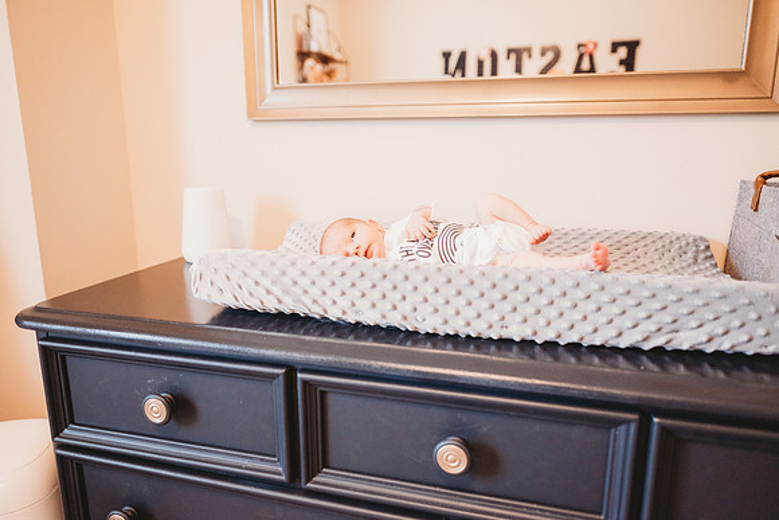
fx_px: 519
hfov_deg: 73.7
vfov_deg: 53.2
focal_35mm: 24
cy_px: 260
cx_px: 390
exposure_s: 1/160
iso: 800
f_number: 2.2
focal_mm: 24
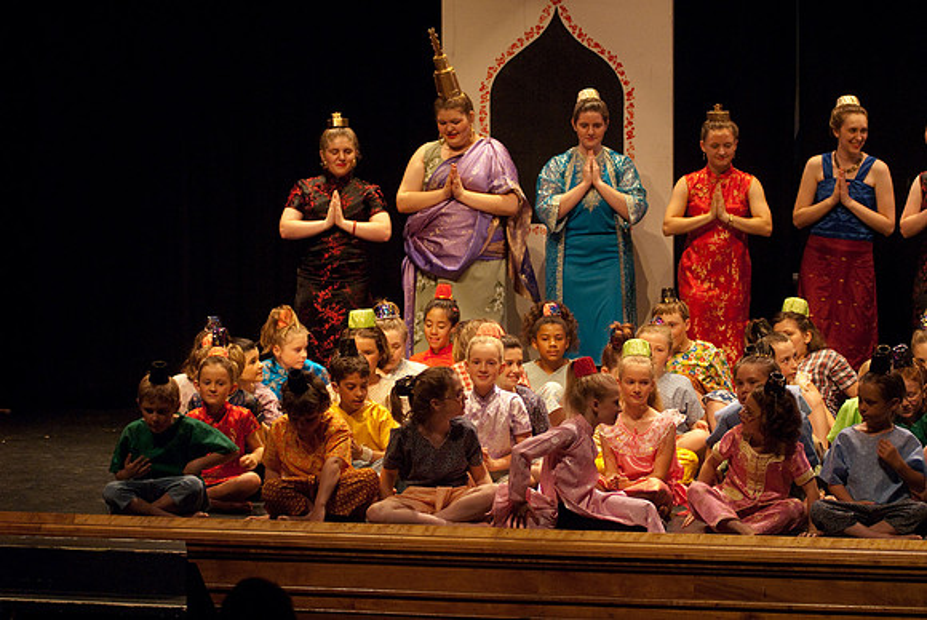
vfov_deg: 11.4
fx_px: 3093
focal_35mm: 120
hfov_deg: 17.0
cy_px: 310
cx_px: 464
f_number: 2.8
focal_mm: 80
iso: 1000
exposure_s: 1/160
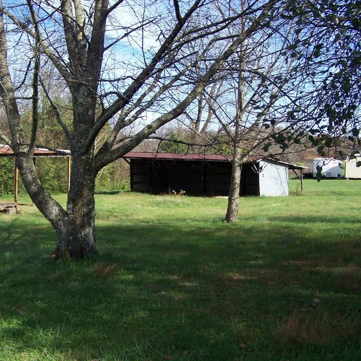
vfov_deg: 37.6
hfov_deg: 37.5
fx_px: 531
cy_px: 180
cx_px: 161
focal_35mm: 45
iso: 64
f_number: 2.8
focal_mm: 6.3
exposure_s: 1/500
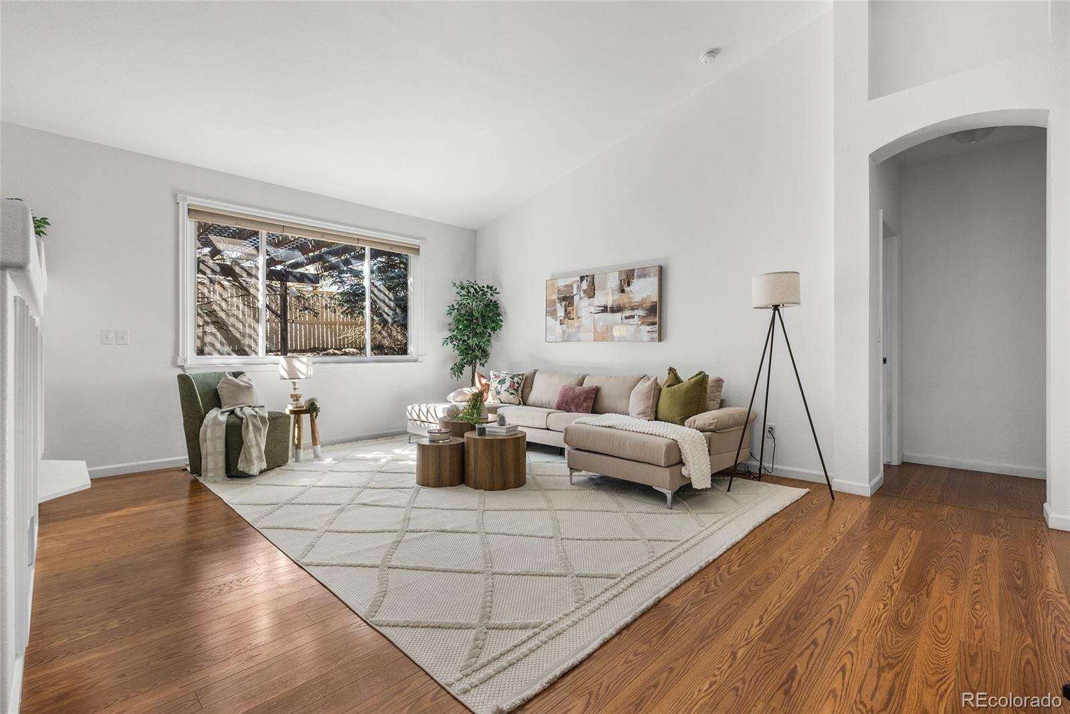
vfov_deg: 73.8
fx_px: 476
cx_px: 535
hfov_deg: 96.7
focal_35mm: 16
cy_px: 357
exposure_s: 1/1.25
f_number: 8
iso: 200
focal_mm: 16
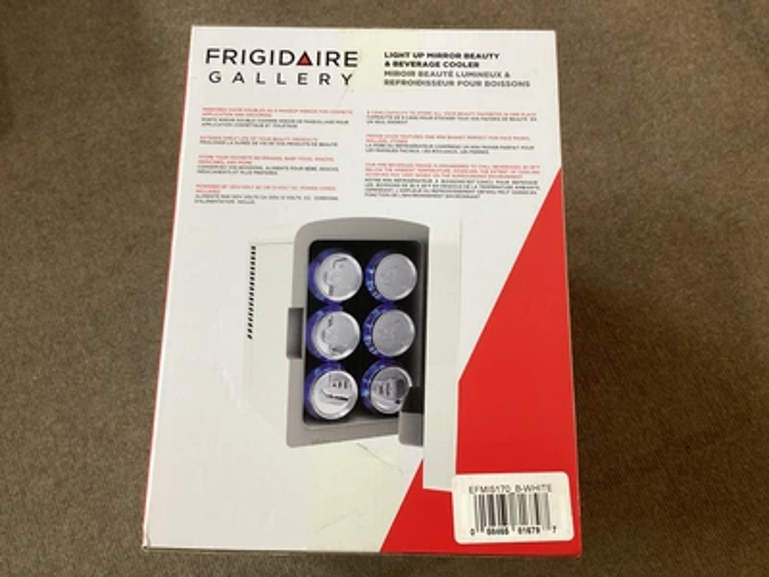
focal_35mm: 31
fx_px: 689
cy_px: 288
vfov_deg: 45.4
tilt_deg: -75.2
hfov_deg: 58.4
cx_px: 384
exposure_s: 1/60
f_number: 2.4
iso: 200
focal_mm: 3.3
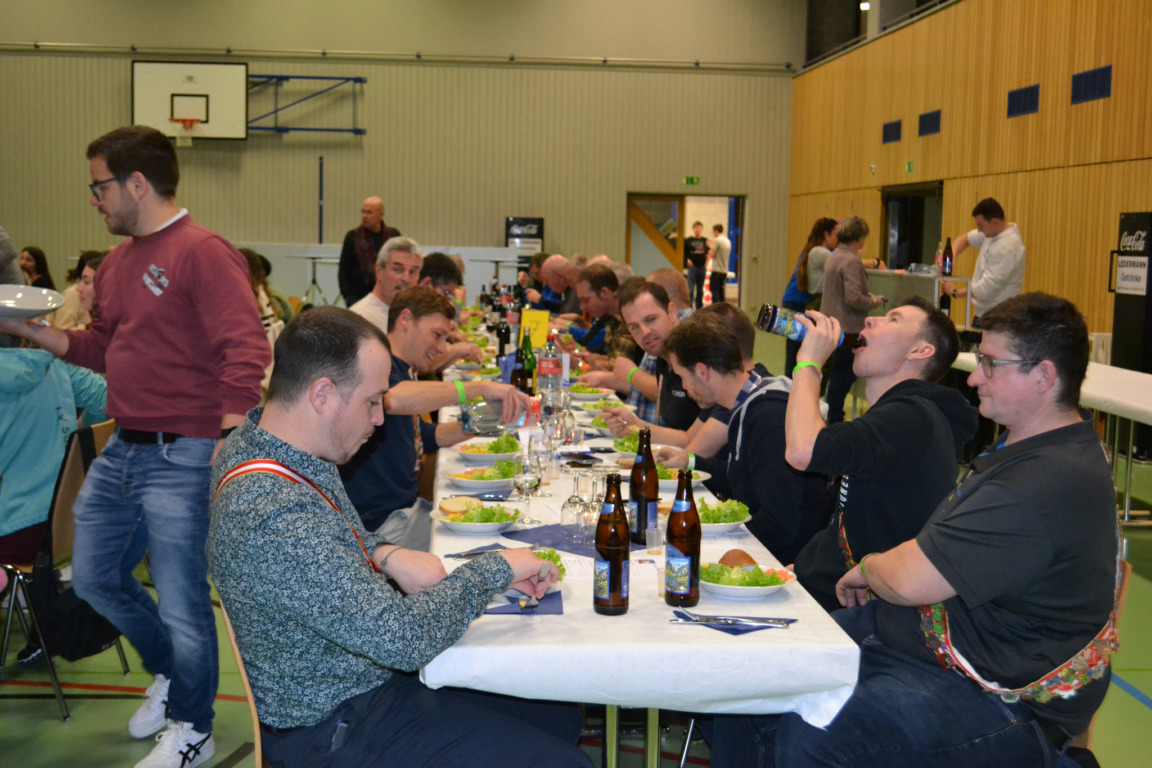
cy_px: 384
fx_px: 1440
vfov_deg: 29.9
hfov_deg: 43.6
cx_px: 576
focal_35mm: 45
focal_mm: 30
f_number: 4.5
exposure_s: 1/60
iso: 2500
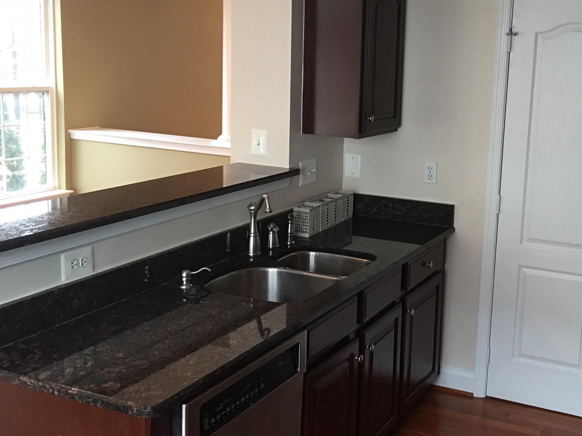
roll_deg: -3.6
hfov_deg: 42.1
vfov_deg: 32.8
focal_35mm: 44
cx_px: 409
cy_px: 187
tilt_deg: -9.7
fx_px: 740
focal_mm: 4.15
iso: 64
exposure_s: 1/15
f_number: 2.2
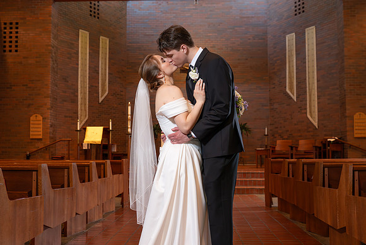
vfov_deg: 31.9
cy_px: 122
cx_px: 183
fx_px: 428
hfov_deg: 46.3
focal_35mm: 42
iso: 2500
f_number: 4.5
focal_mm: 41
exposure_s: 1/160
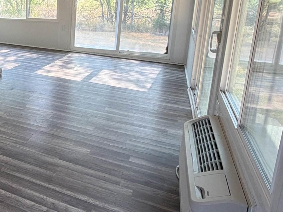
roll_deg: +2.5
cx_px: -29
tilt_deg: -8.6
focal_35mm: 38
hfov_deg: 39.8
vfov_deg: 36.6
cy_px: 47
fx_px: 311
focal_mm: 2.22
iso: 64
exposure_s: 1/121
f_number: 2.2
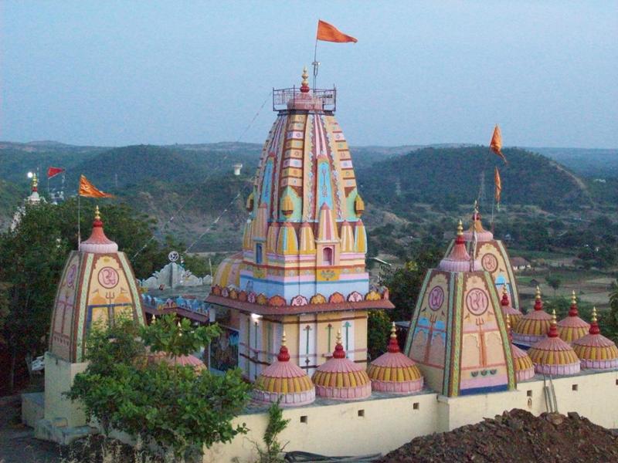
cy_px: 232
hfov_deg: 27.8
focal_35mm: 70
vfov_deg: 21.0
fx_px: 1250
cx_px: 309
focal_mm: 11.6
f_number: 3.8
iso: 800
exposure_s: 1/24.9
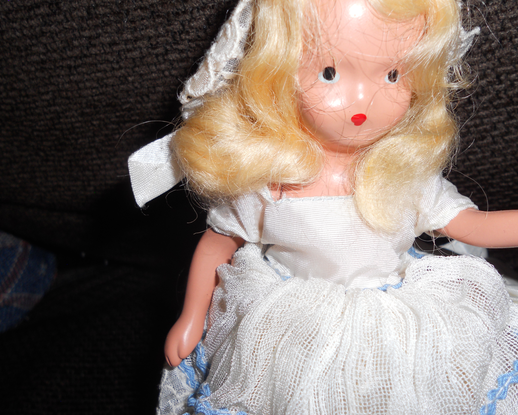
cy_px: 206
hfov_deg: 52.8
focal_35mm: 34
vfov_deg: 43.4
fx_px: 521
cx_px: 268
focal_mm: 5.8
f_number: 8.8
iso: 80
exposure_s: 1/25
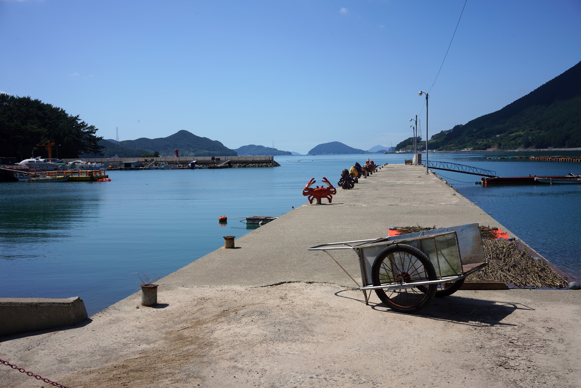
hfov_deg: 54.4
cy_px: 194
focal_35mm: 35
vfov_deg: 37.9
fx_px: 565
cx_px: 290
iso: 100
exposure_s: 1/125
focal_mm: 35
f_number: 16
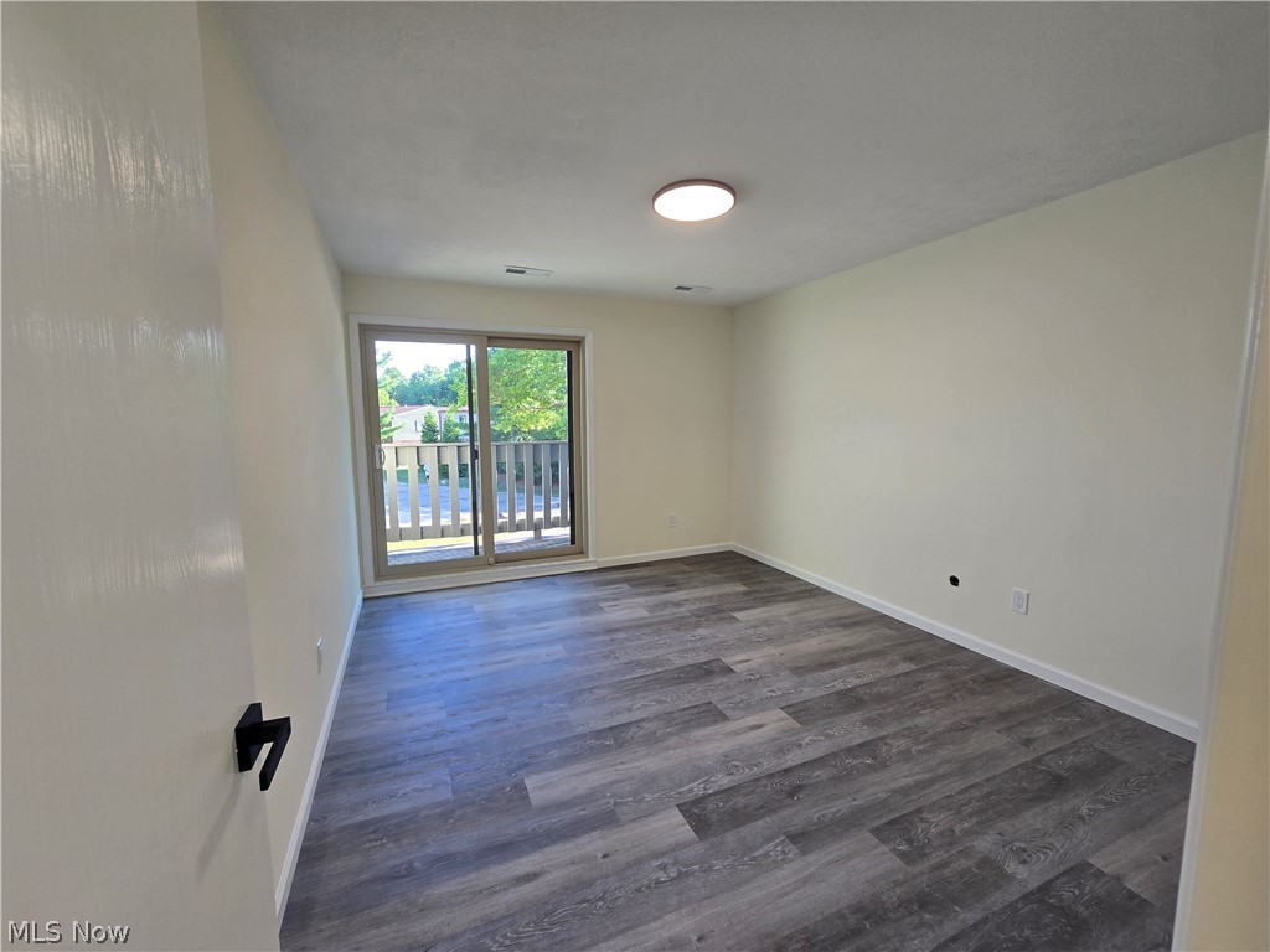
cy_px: 476
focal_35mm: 13
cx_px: 635
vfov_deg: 89.9
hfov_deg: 106.2
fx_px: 477
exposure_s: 1/60
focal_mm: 2.2
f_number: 2.2
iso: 64
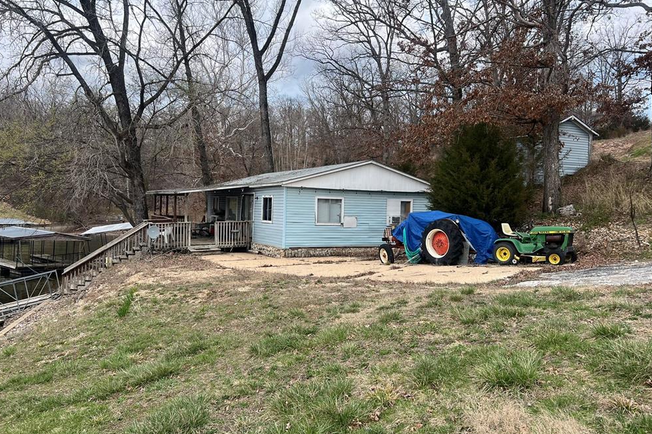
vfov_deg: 46.4
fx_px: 507
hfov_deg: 65.5
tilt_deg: -0.5
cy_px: 210
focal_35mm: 28
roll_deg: -1.7
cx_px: 319
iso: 50
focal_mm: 5.7
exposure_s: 1/1838
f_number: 1.5
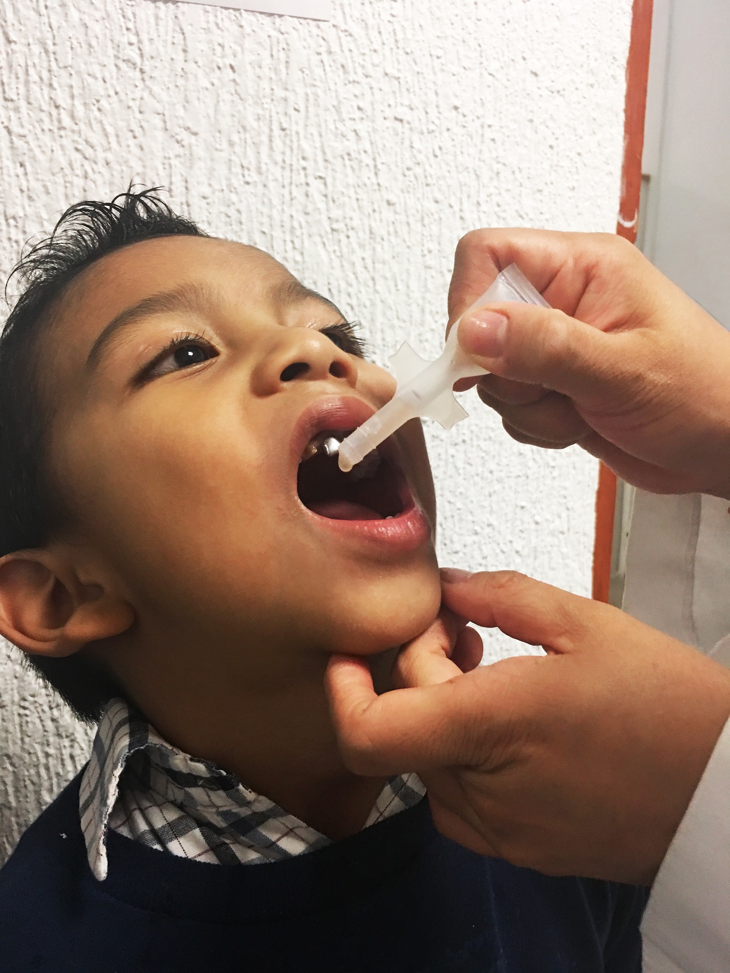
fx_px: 815
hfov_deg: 48.2
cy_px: 486
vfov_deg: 61.7
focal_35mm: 29
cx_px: 365
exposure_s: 1/15
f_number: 2.2
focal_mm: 4.15
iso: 80
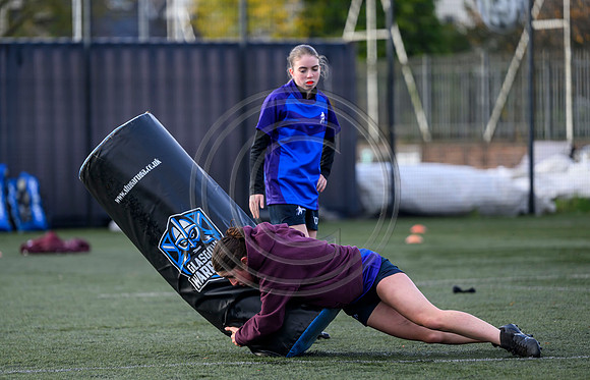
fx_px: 3283
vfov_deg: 6.6
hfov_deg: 10.3
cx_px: 284
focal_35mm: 203
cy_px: 199
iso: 500
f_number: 3.2
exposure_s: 1/1250
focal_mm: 180
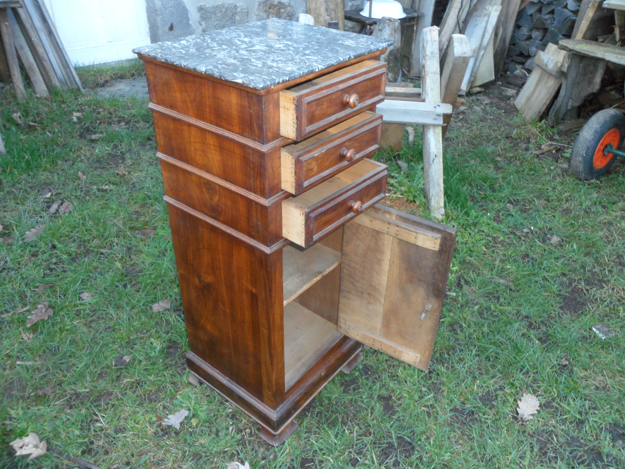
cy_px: 234
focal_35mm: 27
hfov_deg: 65.3
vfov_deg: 51.4
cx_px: 312
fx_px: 487
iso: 200
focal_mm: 4.9
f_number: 3.5
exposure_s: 1/45
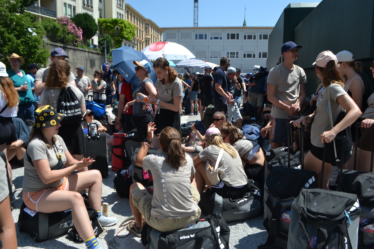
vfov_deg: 47.9
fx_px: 280
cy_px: 124
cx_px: 187
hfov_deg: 67.4
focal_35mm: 27
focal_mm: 18
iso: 100
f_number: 8
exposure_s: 1/250
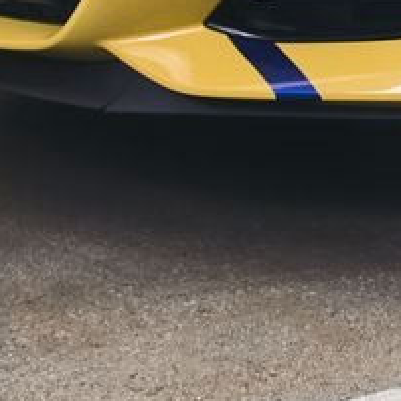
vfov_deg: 10.8
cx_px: 1118
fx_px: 2110
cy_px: 116
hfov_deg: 9.1
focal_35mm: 161
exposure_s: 1/320
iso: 400
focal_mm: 24
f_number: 6.3
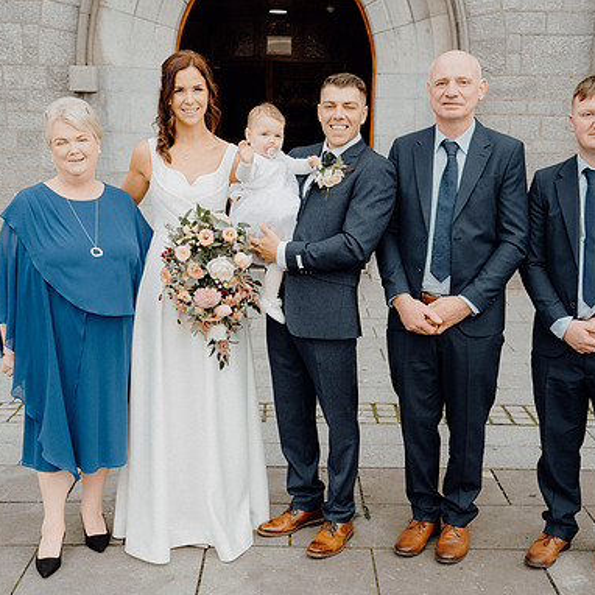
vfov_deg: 34.7
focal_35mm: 49
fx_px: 953
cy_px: 300
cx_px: 318
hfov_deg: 34.7
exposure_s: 1/160
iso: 125
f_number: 5
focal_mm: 38
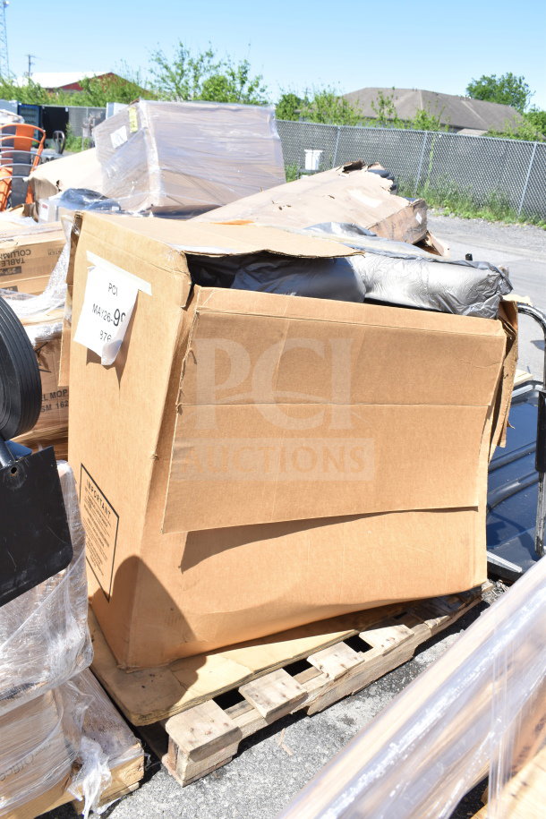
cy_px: 410
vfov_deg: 61.9
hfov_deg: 43.6
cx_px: 273
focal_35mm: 30
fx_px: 682
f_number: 8
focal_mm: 20
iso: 200
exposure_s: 1/250
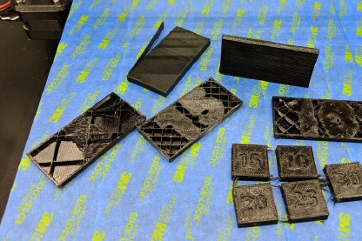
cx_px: 215
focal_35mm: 36
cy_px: 85
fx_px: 362
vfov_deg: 36.6
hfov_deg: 52.8
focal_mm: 4.44
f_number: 1.8
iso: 217
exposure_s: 1/120
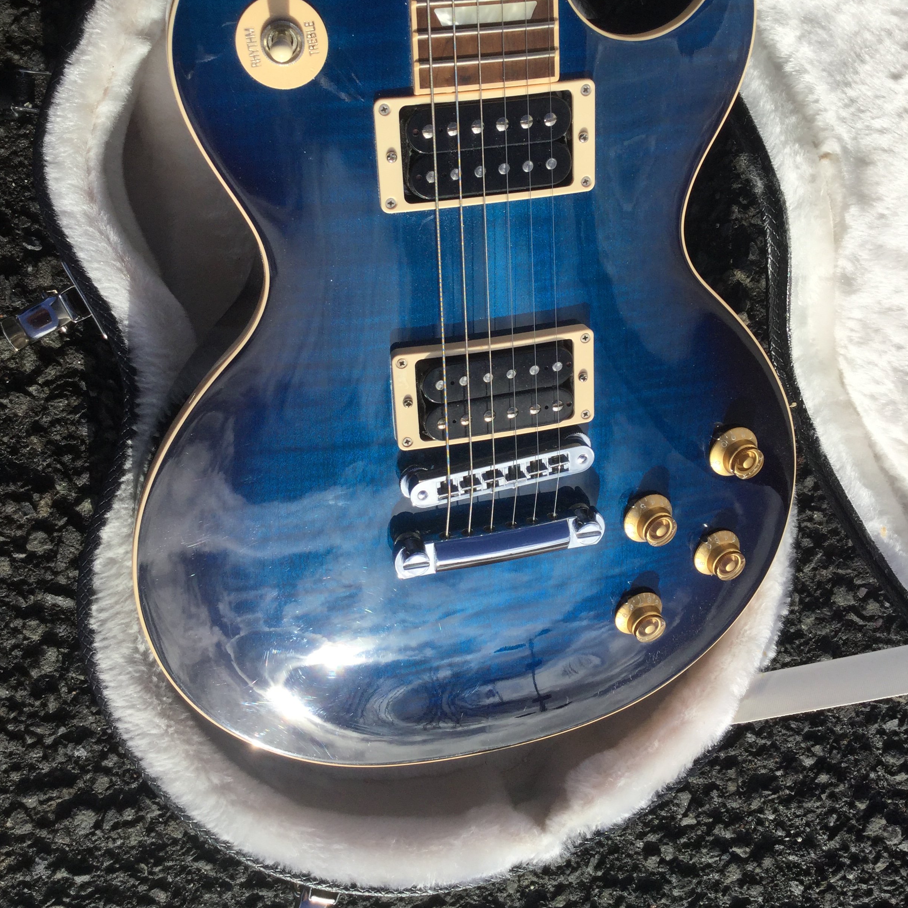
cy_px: 373
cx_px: 458
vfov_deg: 44.7
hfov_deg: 44.9
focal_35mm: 37
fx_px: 1098
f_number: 2.4
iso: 25
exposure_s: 1/1664
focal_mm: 3.3
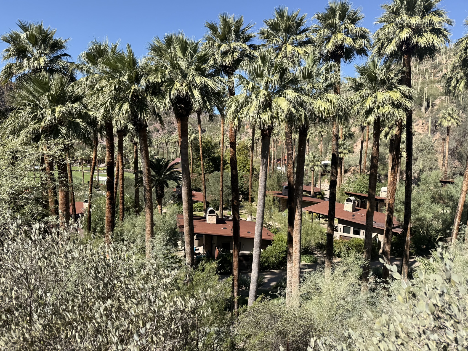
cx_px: 234
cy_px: 176
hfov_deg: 71.6
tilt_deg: -4.1
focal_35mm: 24
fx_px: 324
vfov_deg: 56.8
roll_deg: -2.3
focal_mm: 6.76
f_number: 1.78
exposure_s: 1/2299
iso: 80
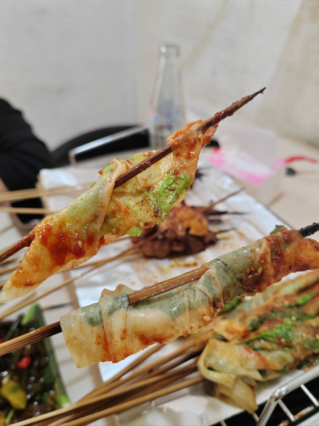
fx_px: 332
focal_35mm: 27
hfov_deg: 51.4
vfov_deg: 65.3
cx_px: 160
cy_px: 213
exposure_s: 1/50
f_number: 1.9
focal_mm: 5.52
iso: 500
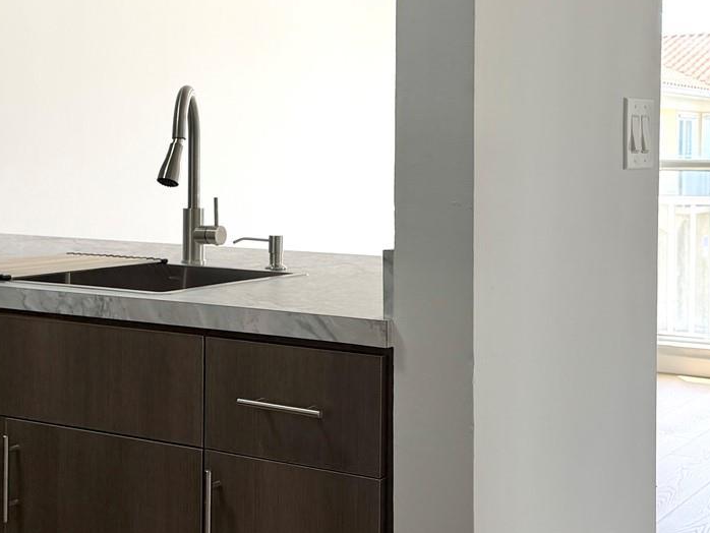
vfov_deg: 26.5
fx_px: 1128
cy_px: 194
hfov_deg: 34.9
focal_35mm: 55
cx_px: 334
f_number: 1.78
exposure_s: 1/448
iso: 80
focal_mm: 6.76
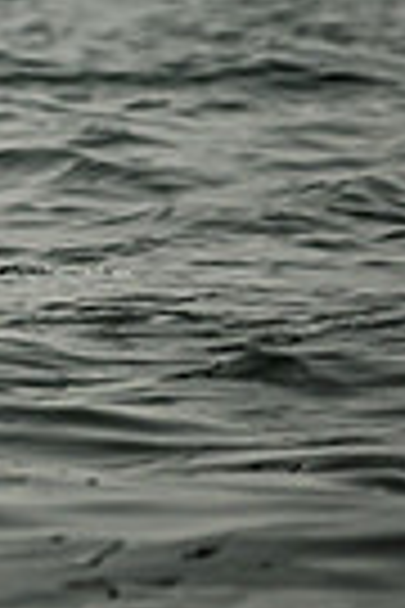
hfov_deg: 1.0
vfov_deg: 1.4
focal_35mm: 1427
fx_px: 24079
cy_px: -331
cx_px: -904
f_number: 5
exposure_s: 1/4000
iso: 220
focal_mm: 250
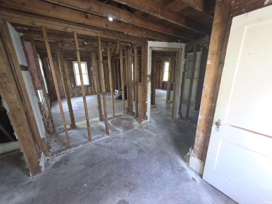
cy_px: 102
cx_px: 136
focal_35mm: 13
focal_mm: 2.2
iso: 250
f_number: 1.9
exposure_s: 1/30
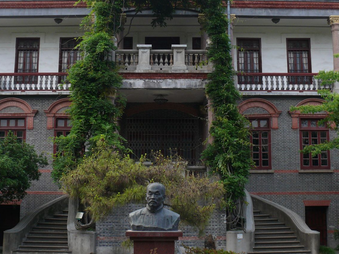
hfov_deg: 34.3
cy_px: 118
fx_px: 548
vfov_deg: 26.1
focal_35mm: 56
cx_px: 163
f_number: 4
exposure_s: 1/160
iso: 100
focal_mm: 7.4
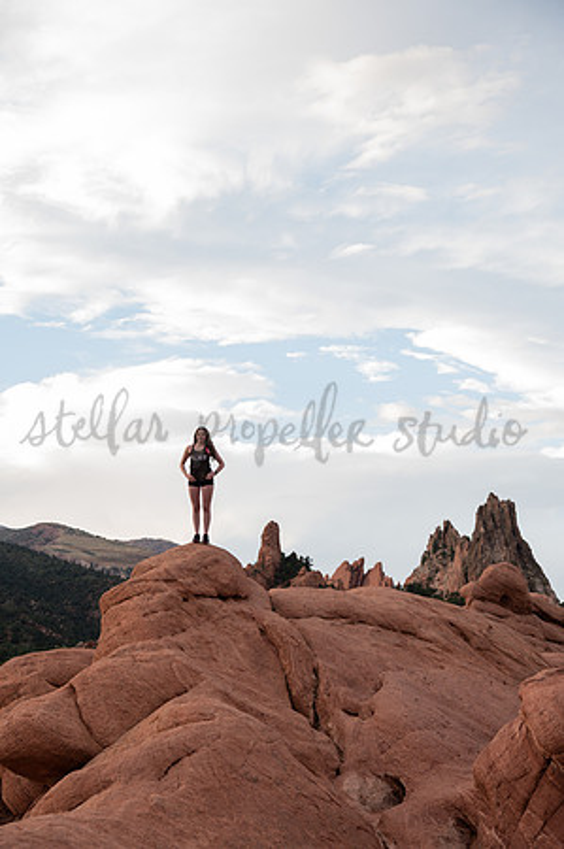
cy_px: 424
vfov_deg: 31.5
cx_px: 282
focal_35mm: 64
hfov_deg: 21.2
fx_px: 1507
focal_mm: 64
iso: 400
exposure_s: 1/160
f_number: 6
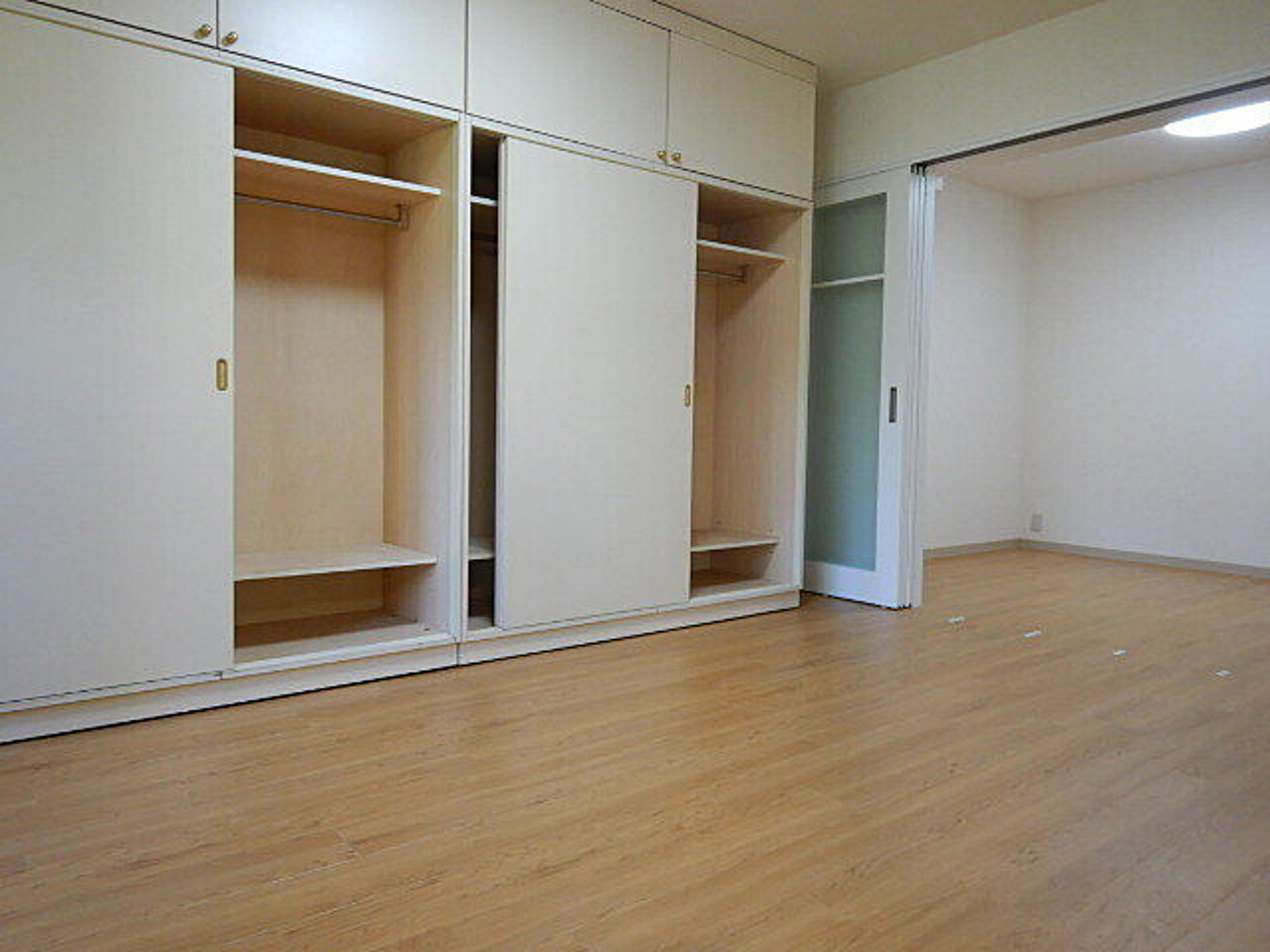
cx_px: 635
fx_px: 881
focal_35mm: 24
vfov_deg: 56.8
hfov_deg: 71.6
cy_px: 476
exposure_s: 1/30
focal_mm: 4.3
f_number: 2.8
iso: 160
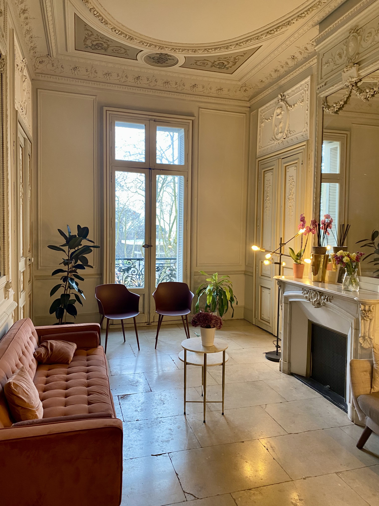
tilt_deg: -2.3
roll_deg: -1.2
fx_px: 380
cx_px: 190
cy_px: 253
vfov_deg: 67.3
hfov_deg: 53.1
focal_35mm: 26
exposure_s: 1/50
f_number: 1.8
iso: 80
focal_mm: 4.25
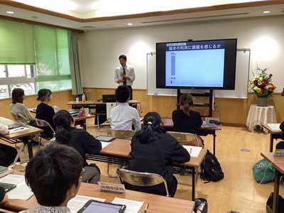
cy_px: 106
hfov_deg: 58.4
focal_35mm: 31
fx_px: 254
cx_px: 142
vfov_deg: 45.4
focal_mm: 3.3
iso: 50
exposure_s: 1/60
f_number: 2.4
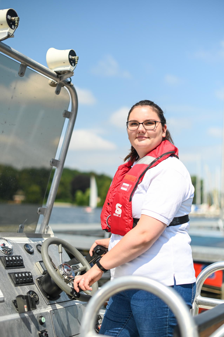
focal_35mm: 50
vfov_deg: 39.6
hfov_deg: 27.0
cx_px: 112
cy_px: 168
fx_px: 467
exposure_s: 1/5000
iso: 125
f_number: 2
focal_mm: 50
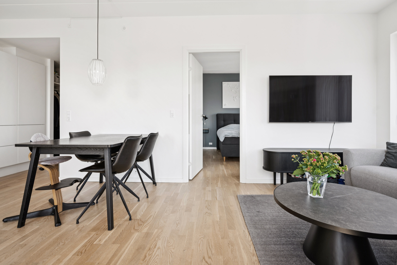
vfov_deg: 68.9
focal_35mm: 18
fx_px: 193
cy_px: 132
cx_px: 198
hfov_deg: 91.6
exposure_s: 1/60
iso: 400
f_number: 6.3
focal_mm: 17.5
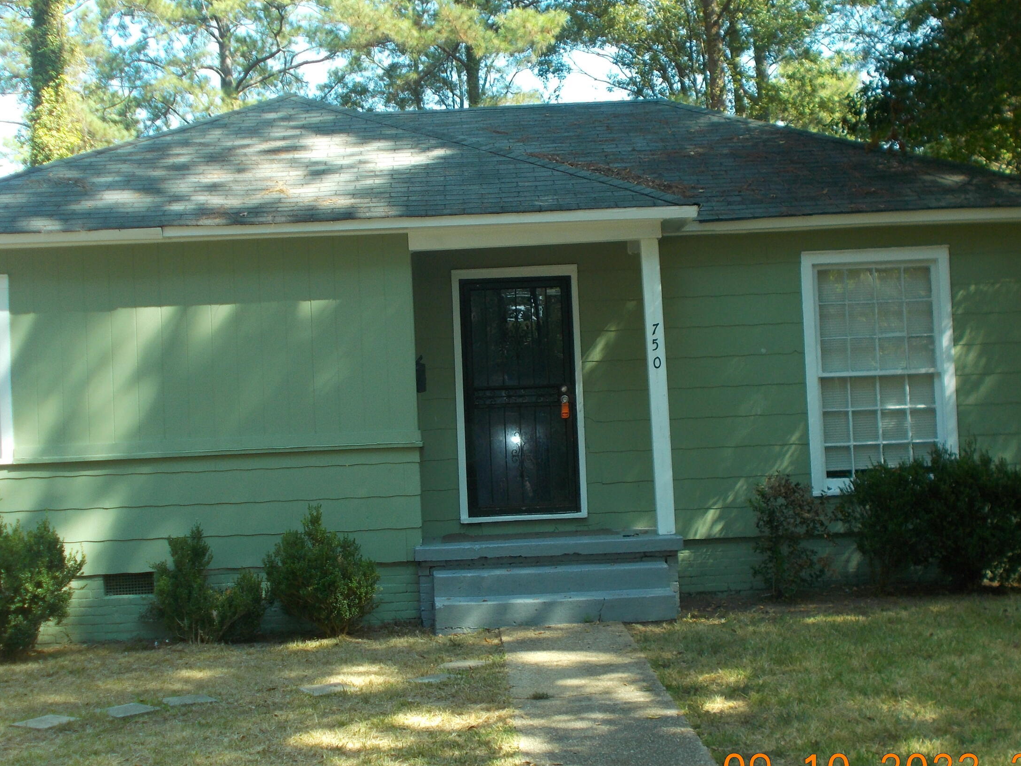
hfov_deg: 35.5
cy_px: 366
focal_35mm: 54
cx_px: 502
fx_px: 1593
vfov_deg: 27.0
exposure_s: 1/100
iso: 80
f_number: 3.9
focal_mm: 6.9
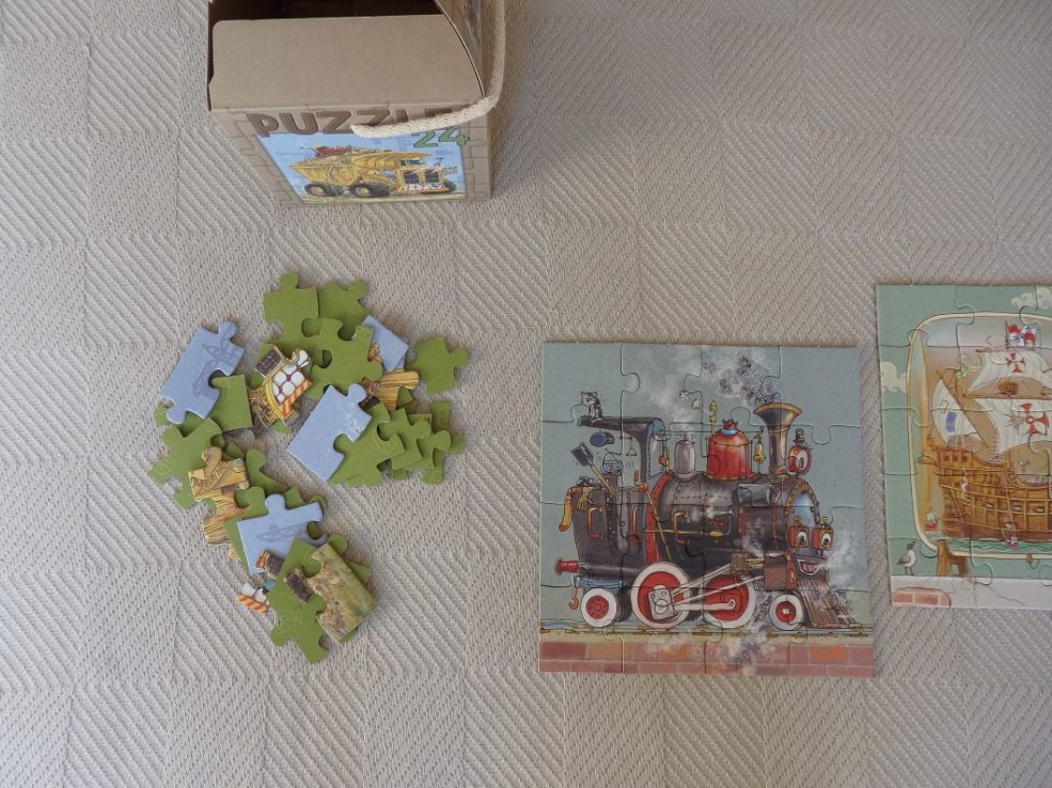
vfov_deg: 53.0
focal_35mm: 26
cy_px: 393
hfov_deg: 67.3
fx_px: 790
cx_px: 506
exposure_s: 1/60
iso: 125
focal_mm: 4.5
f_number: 3
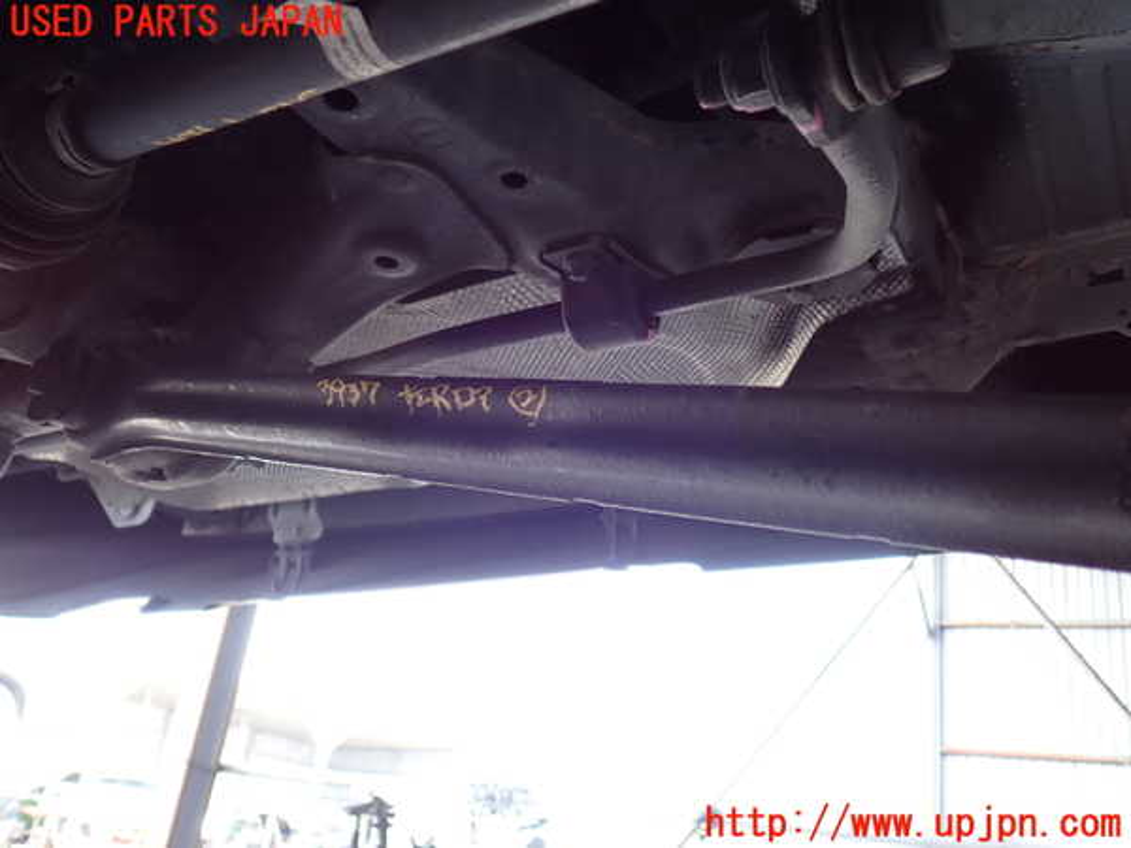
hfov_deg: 56.8
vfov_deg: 44.2
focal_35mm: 32
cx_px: 566
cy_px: 424
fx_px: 1046
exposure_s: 1/60
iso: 125
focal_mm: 5.79
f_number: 2.4
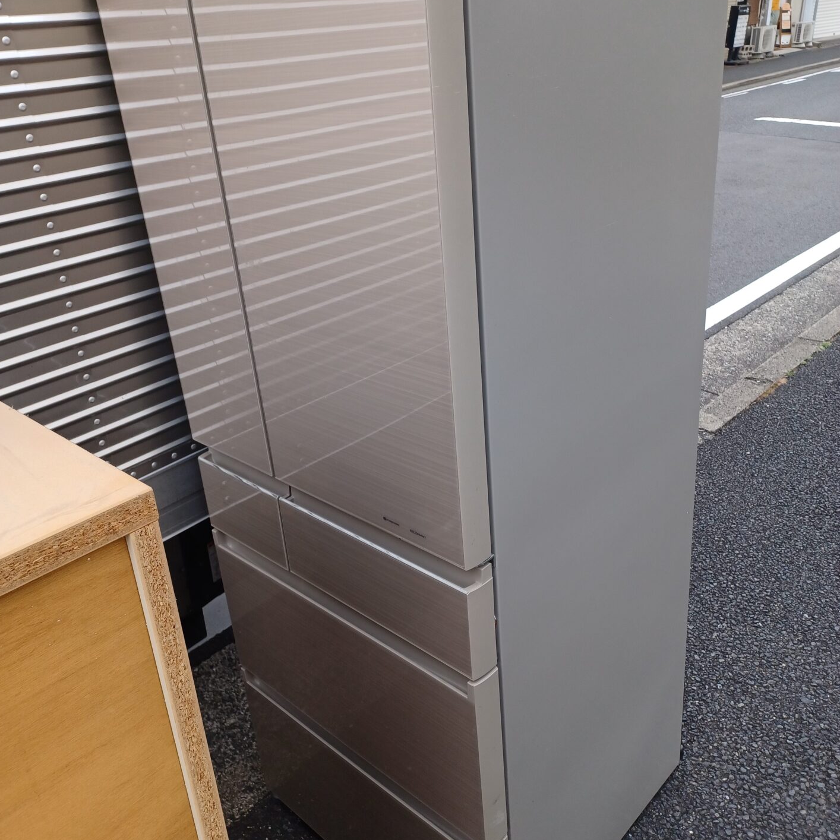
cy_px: 390
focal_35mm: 30
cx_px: 413
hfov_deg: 54.0
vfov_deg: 54.0
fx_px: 824
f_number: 1.8
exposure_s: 1/120
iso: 64
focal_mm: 4.6
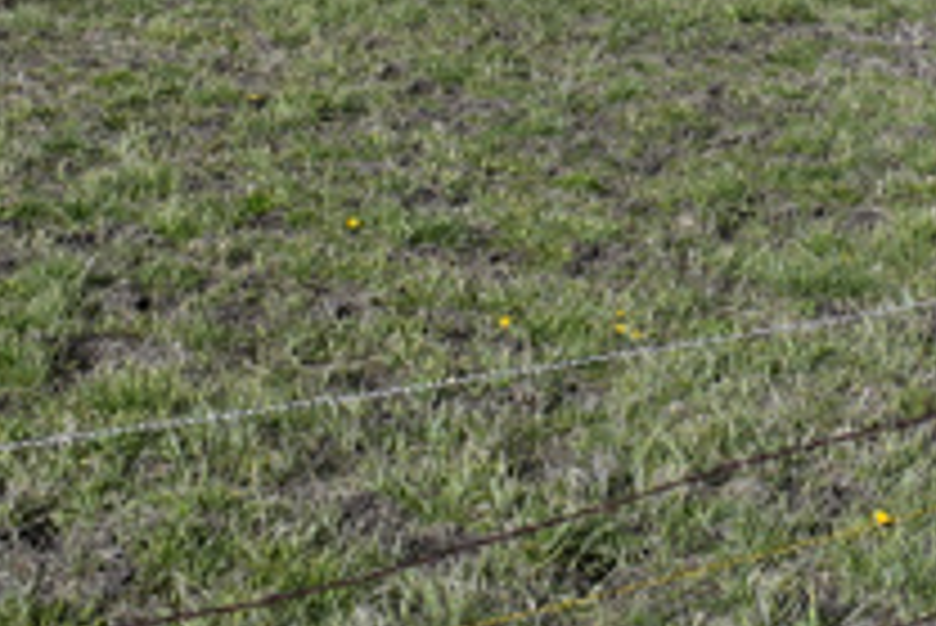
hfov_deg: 24.2
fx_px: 2159
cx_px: 706
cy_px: -169
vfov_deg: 15.7
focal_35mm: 83
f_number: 11
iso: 200
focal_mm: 18
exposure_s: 1/500
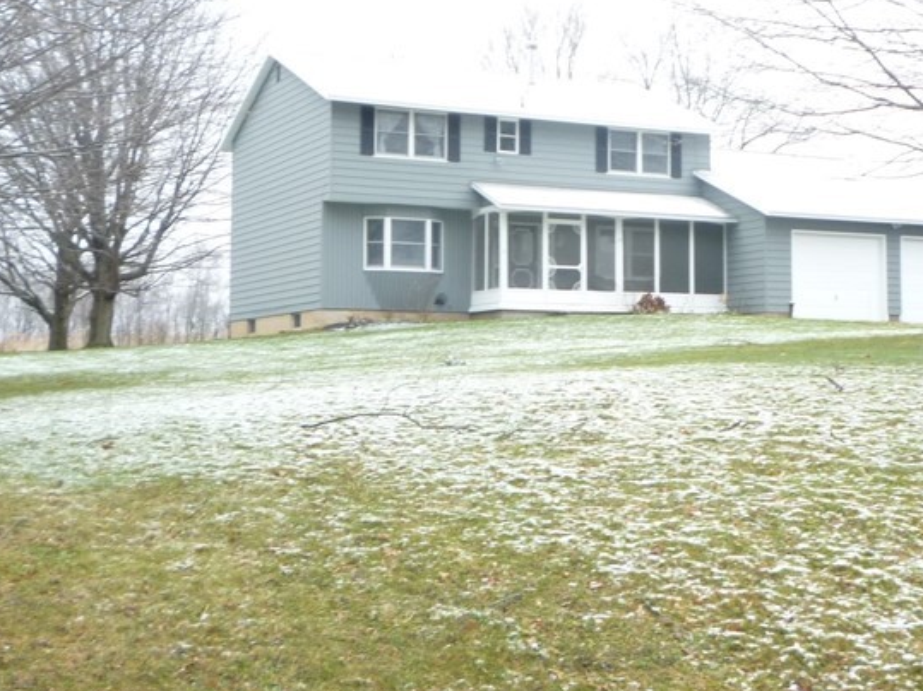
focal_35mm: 57
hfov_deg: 33.5
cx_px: 625
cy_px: 277
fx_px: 1520
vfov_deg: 25.6
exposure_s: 1/30
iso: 100
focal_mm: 5.2
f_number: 3.3
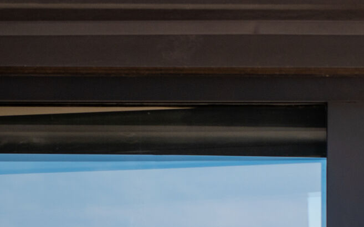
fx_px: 3014
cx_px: 656
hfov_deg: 6.7
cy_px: 515
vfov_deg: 4.2
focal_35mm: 304
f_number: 5
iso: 100
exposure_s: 1/640
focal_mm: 70
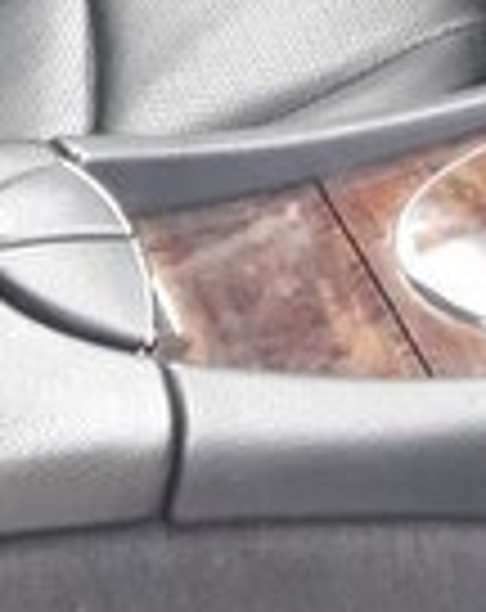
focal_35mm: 133
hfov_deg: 11.3
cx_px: 572
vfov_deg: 13.8
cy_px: -236
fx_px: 2402
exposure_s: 1/25
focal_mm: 3.7
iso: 200
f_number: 1.9
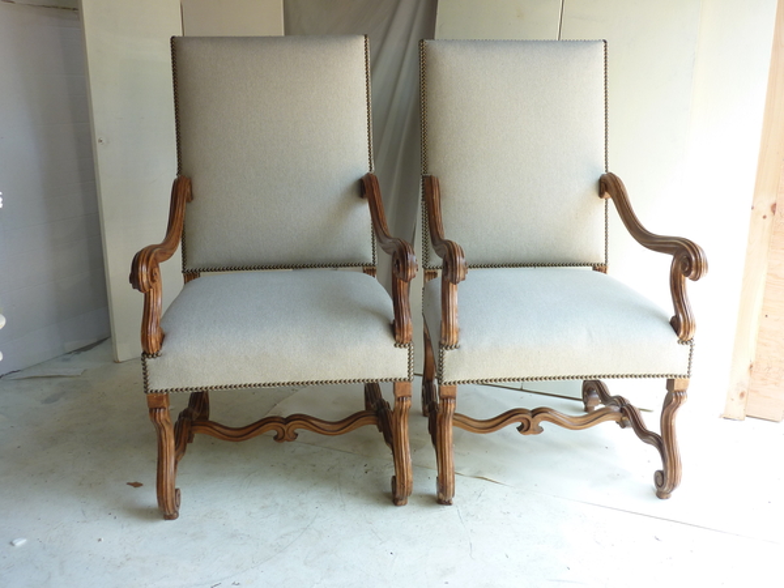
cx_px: 392
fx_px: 725
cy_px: 294
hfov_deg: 56.8
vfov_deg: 44.2
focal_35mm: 32
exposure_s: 1/40
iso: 80
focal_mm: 5.3
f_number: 3.5
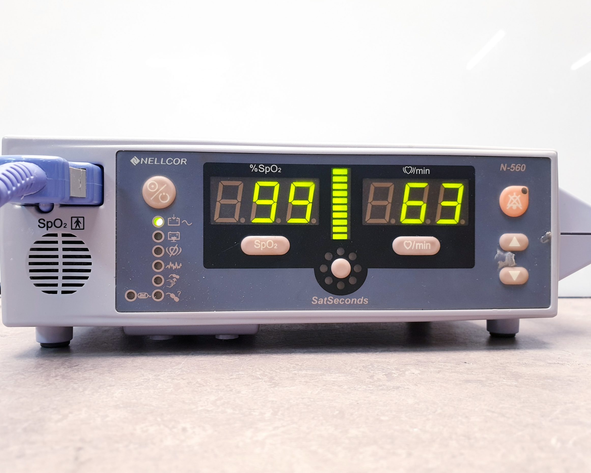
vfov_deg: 51.5
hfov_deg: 62.2
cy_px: 242
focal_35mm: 28
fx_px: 490
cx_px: 293
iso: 160
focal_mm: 4.3
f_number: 2.4
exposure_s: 1/50
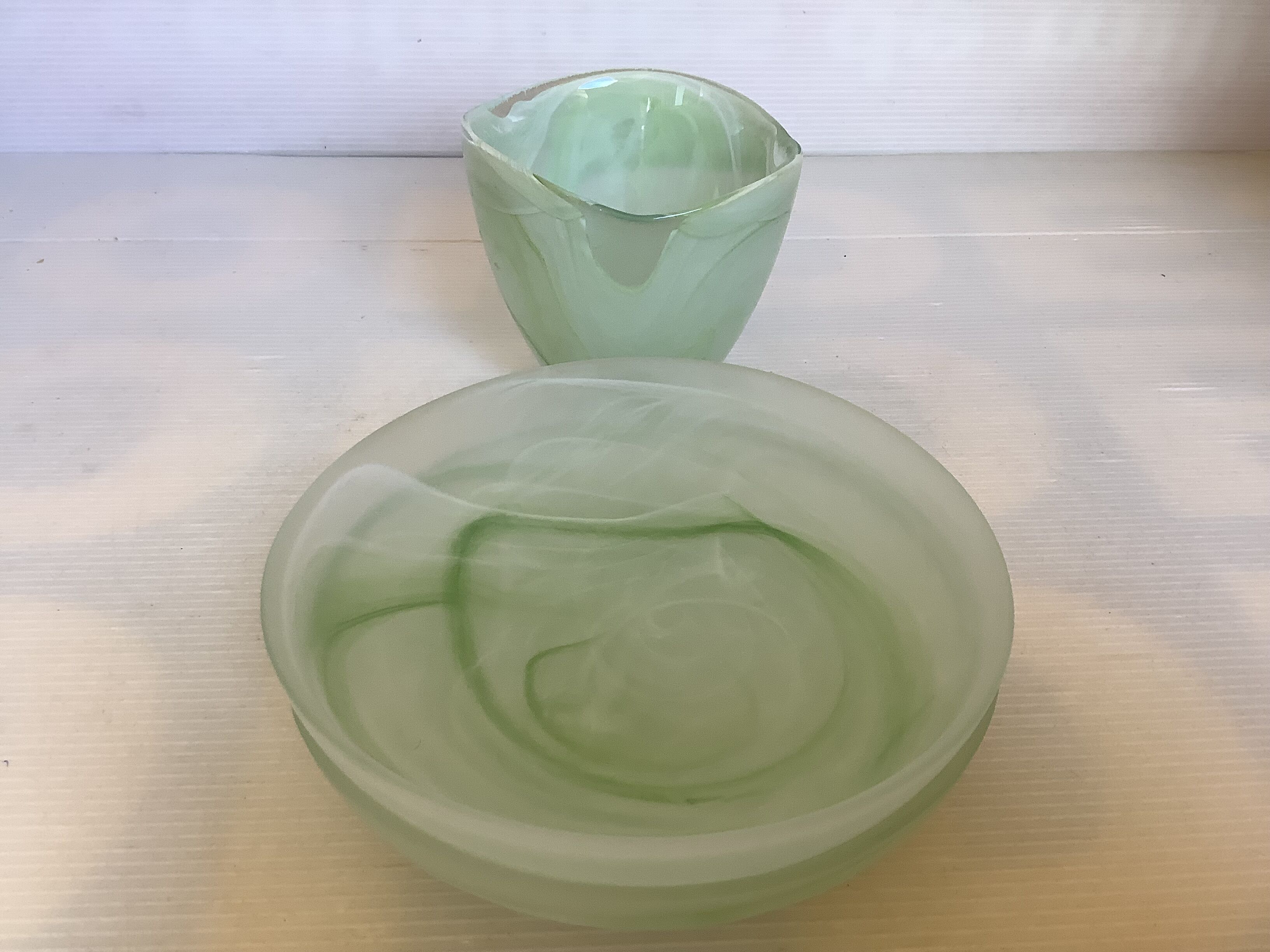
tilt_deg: -34.1
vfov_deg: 45.4
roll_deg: -0.7
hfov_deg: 58.4
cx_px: 635
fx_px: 1137
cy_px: 476
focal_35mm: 31
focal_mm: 3.3
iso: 64
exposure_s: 1/50
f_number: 2.4
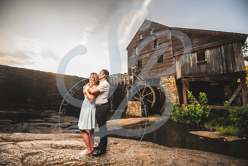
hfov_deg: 102.9
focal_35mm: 14
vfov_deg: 79.9
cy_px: 83
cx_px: 122
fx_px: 99
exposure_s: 1/2000
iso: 400
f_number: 2.8
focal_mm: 14
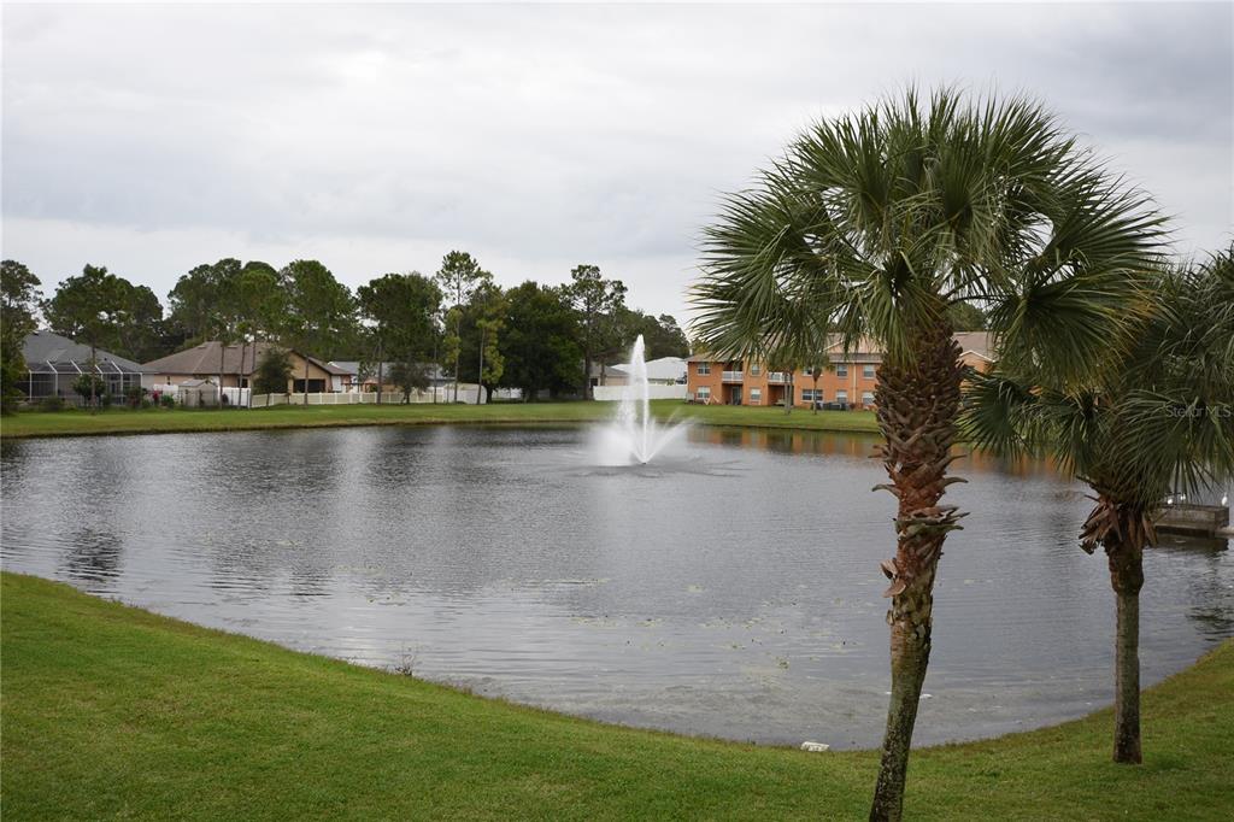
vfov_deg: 36.8
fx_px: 1234
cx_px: 617
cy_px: 411
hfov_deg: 53.1
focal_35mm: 36
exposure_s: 1/125
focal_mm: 24
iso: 100
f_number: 5.6
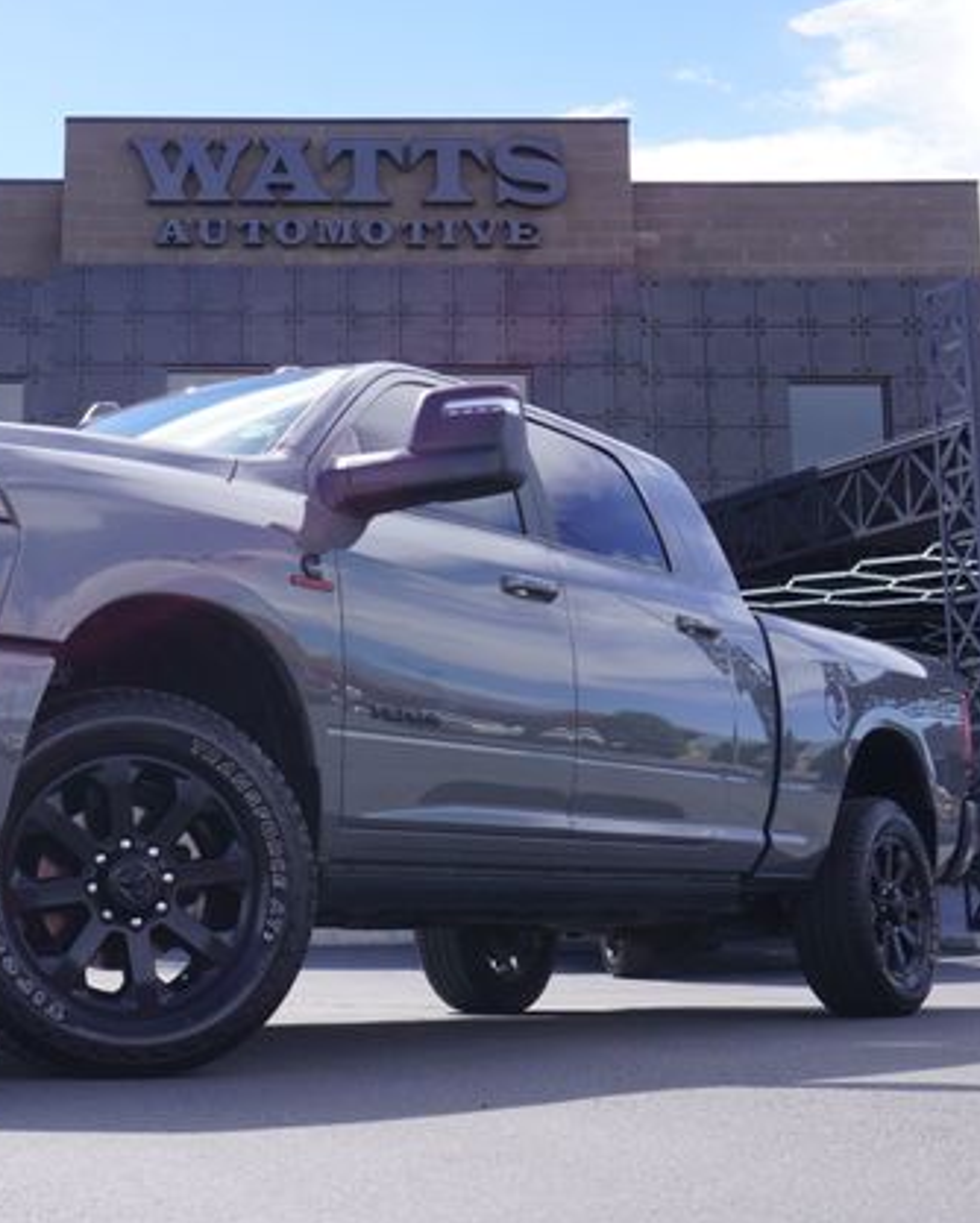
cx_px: 191
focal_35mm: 50
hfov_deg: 29.7
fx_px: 1801
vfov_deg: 37.5
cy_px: 613
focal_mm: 23
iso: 100
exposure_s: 1/125
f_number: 8
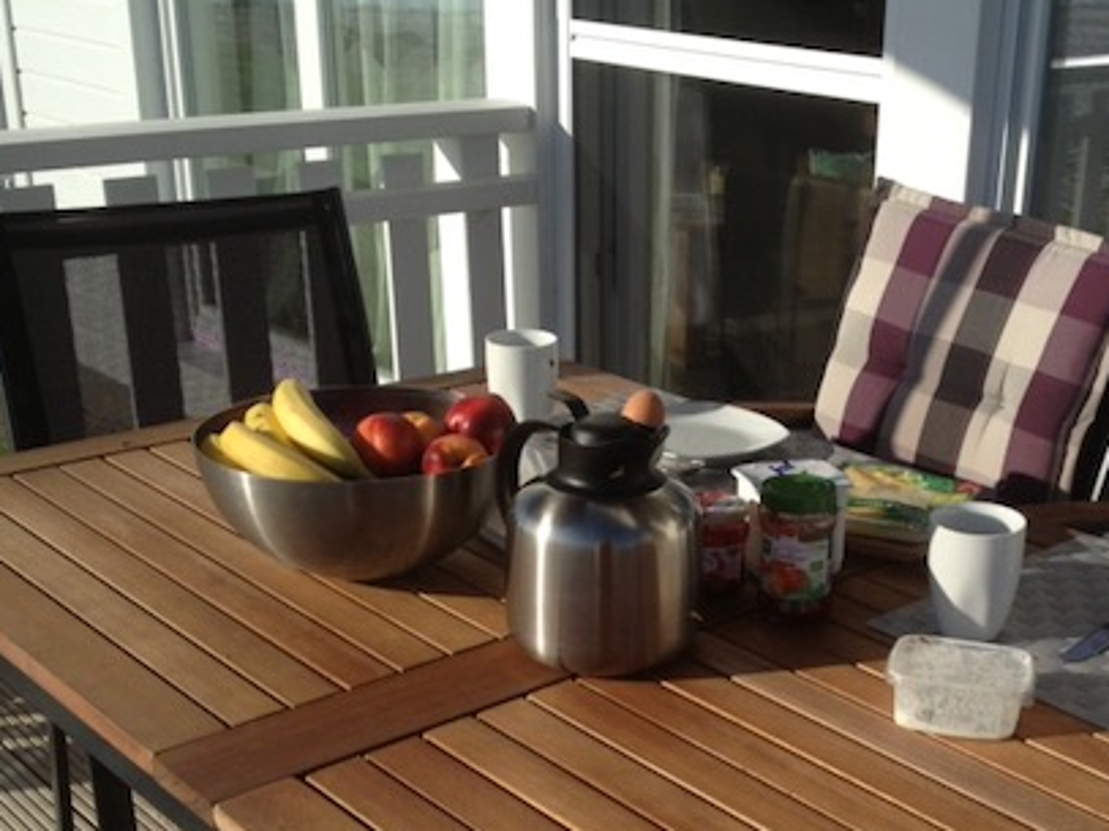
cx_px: 757
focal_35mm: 55
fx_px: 1762
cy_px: 580
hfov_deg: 34.6
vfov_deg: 26.3
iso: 50
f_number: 2.4
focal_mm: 4.28
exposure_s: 1/2123
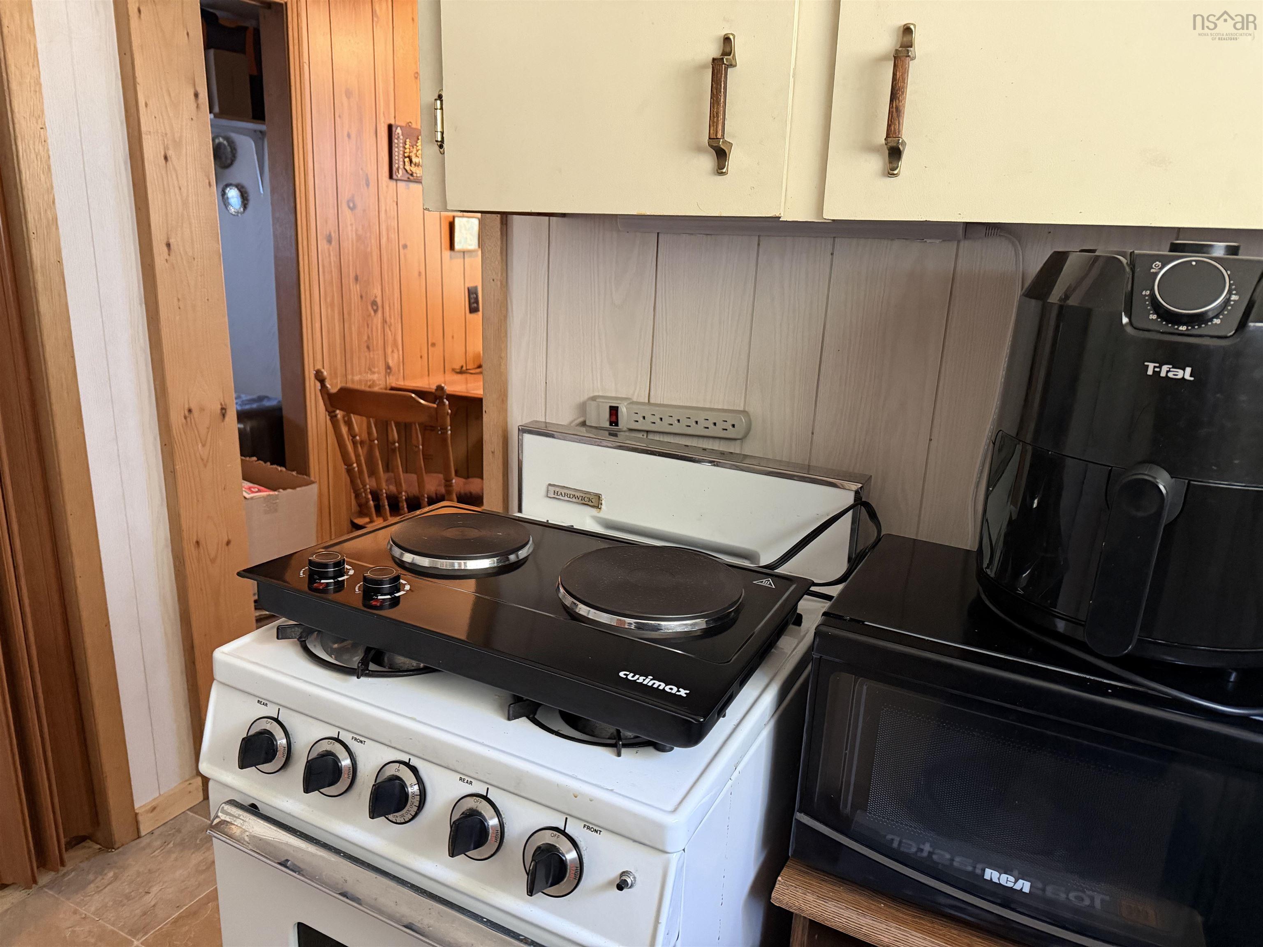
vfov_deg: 56.8
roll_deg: -1.7
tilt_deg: -15.1
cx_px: 632
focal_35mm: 24
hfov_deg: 71.6
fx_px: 876
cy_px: 474
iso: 800
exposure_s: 1/40
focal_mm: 6.76
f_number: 1.78
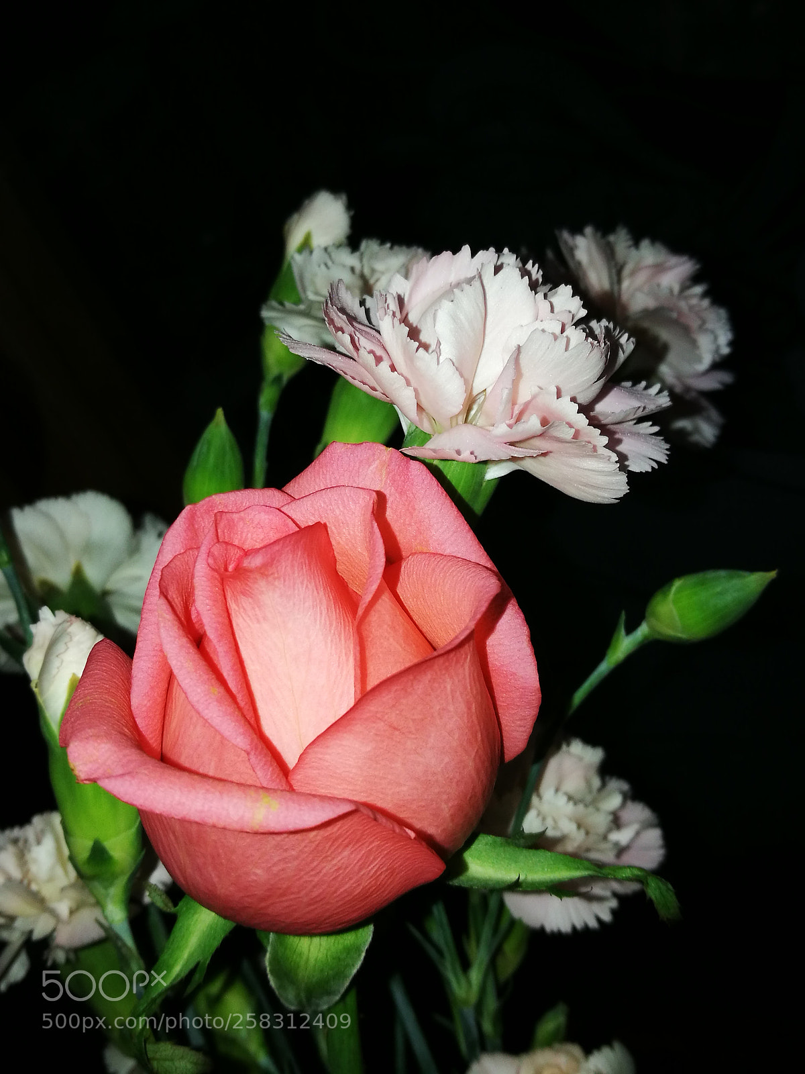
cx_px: 402
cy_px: 537
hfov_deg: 51.4
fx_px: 837
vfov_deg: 65.3
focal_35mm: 27
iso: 80
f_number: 2.2
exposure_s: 1/50
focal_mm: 4.5
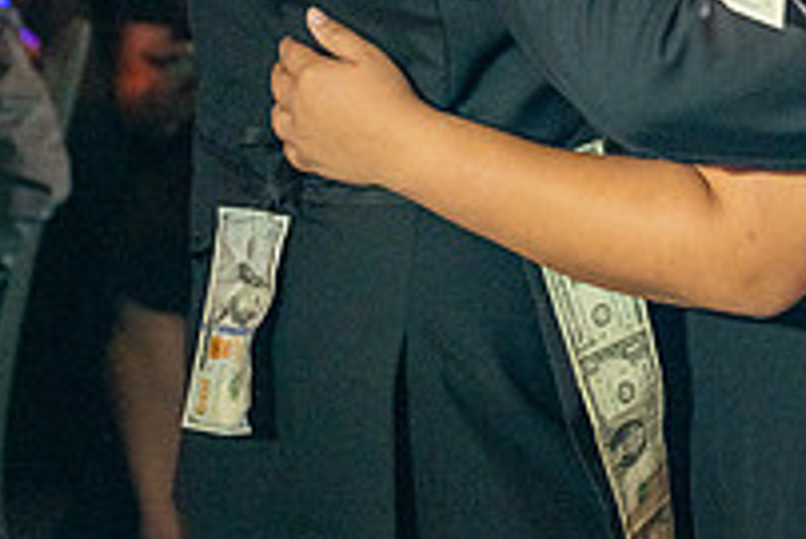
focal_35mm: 132
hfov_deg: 15.5
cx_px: 555
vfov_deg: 10.2
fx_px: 2957
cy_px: -118
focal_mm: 46
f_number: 2.8
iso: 1600
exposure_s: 1/160
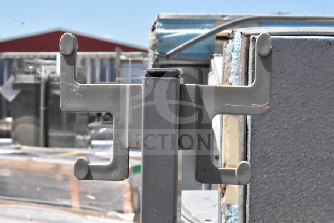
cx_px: 167
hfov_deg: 28.1
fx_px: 668
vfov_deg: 18.9
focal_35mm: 72
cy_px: 112
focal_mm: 48
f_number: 22
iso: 6400
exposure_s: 1/2000
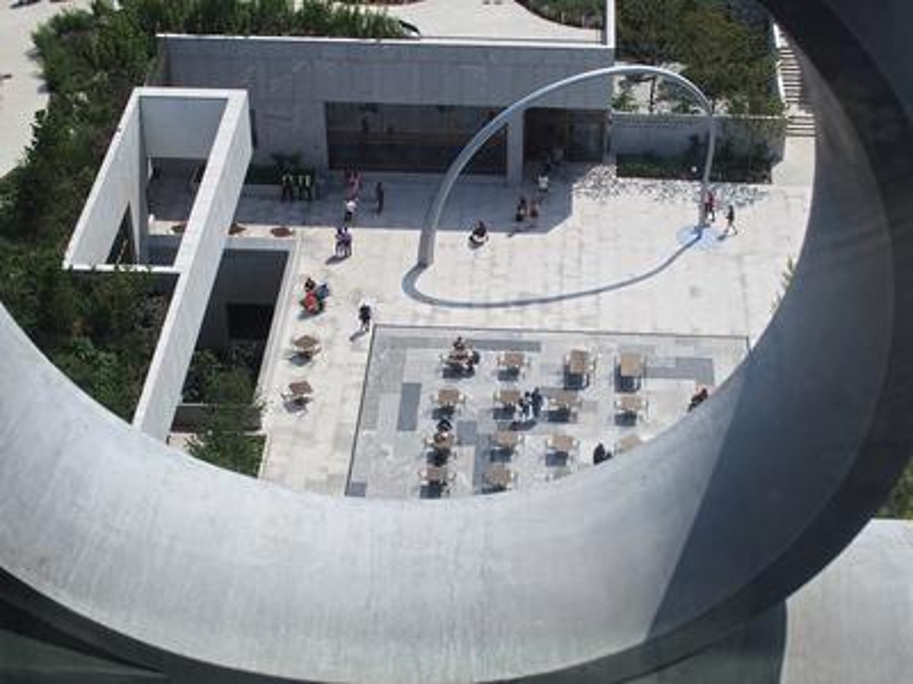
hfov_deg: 31.2
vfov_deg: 23.7
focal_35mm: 62
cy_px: 342
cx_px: 456
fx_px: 1635
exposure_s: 1/800
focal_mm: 13.2
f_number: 4
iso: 100
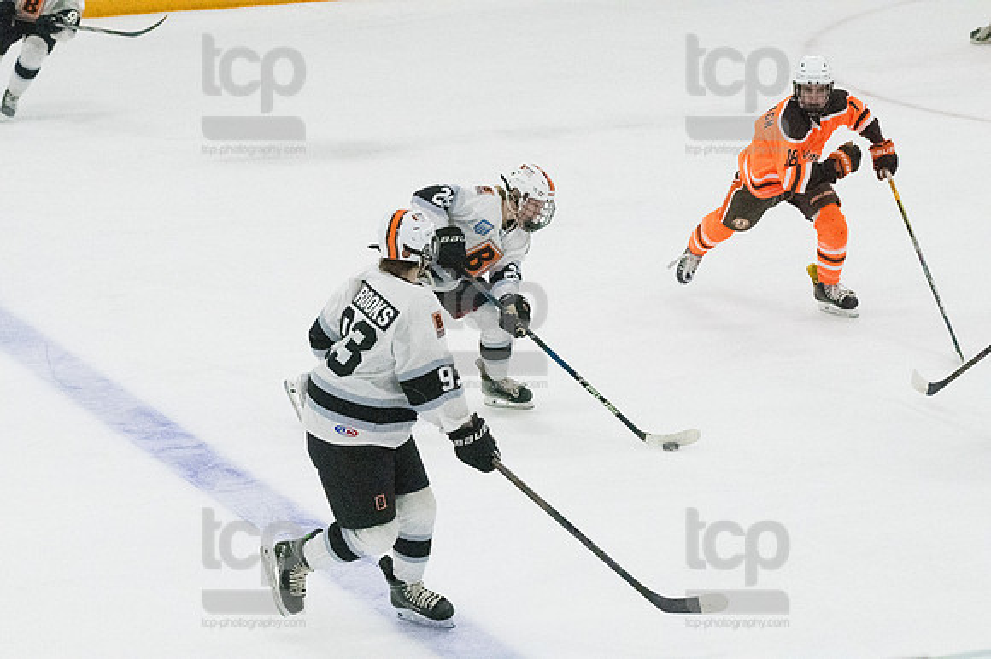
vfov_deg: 8.3
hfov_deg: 12.5
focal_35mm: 165
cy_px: 330
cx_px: 496
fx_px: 4539
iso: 8000
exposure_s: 1/1600
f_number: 5
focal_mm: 110
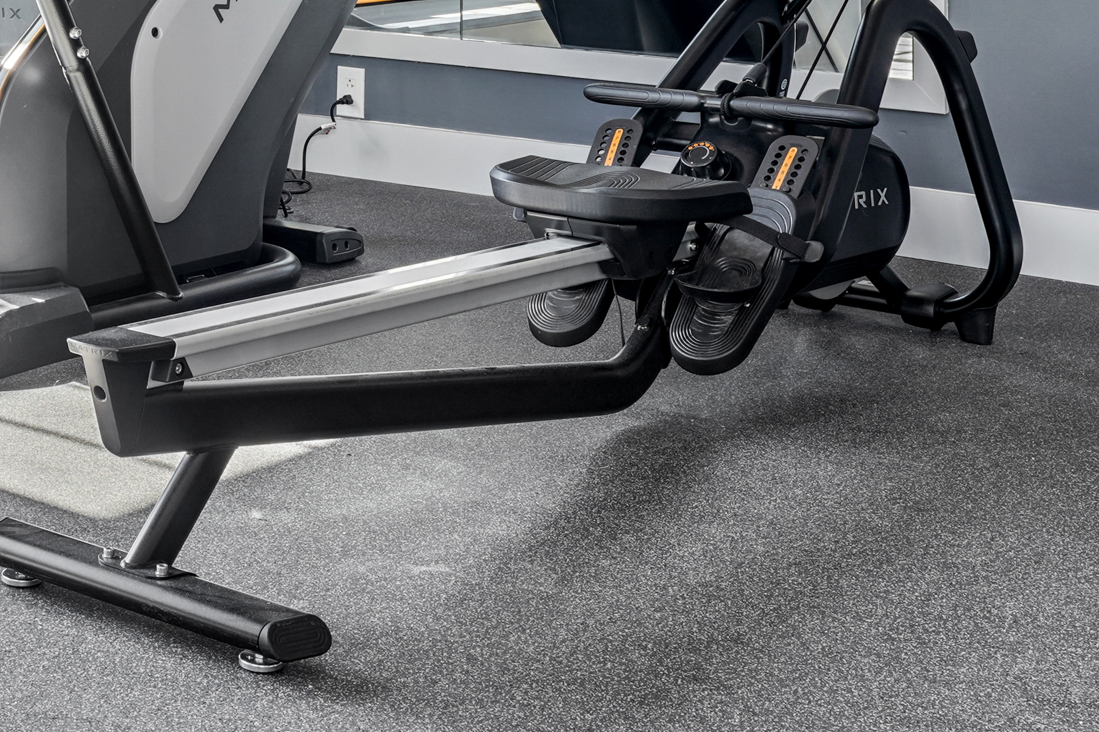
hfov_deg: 26.8
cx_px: -15
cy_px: -98
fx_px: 2167
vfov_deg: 18.4
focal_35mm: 71
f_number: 10
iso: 200
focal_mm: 28
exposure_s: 1/25
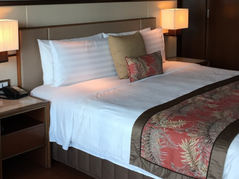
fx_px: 366
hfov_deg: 35.9
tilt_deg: -8.6
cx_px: 84
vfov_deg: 27.2
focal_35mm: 53
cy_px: 46
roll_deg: +1.2
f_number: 2.2
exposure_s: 1/40
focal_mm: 4.15
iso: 32
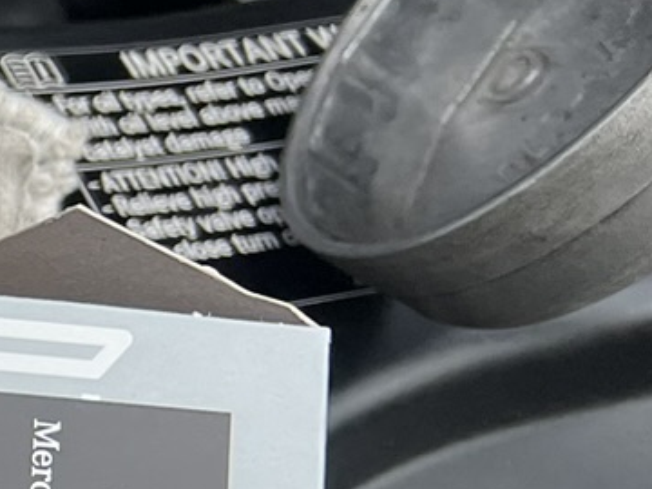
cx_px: -1170
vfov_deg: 9.7
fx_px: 2788
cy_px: 730
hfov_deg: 10.4
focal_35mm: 148
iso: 50
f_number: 1.5
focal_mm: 5.7
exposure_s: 1/1311
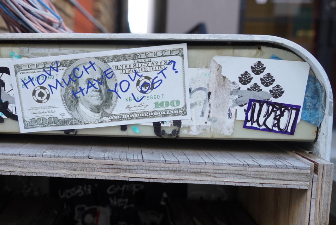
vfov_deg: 30.6
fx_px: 411
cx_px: 105
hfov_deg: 43.7
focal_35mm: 44
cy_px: 121
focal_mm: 29
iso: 320
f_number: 5.6
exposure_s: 1/60
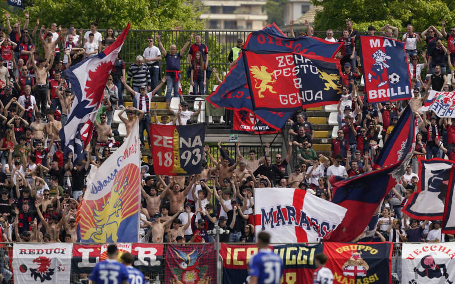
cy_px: 148
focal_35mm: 429
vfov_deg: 3.1
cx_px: 228
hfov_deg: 4.9
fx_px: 5320
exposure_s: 1/5000
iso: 800
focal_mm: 420
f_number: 4.5
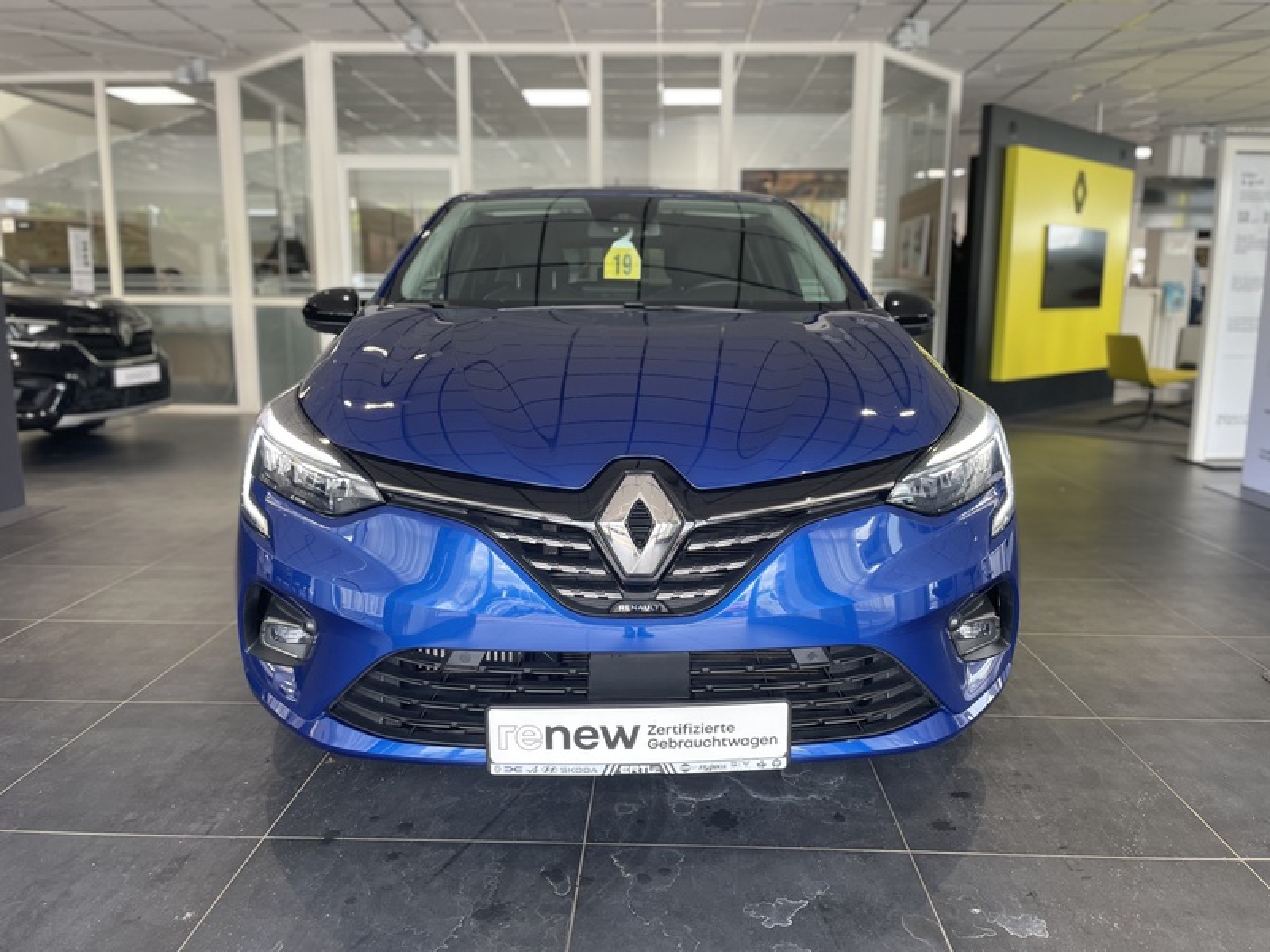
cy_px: 476
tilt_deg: -10.6
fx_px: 954
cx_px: 635
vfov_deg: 53.1
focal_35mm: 26
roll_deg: -0.2
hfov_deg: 67.3
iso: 64
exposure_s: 1/100
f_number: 1.6
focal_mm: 4.2
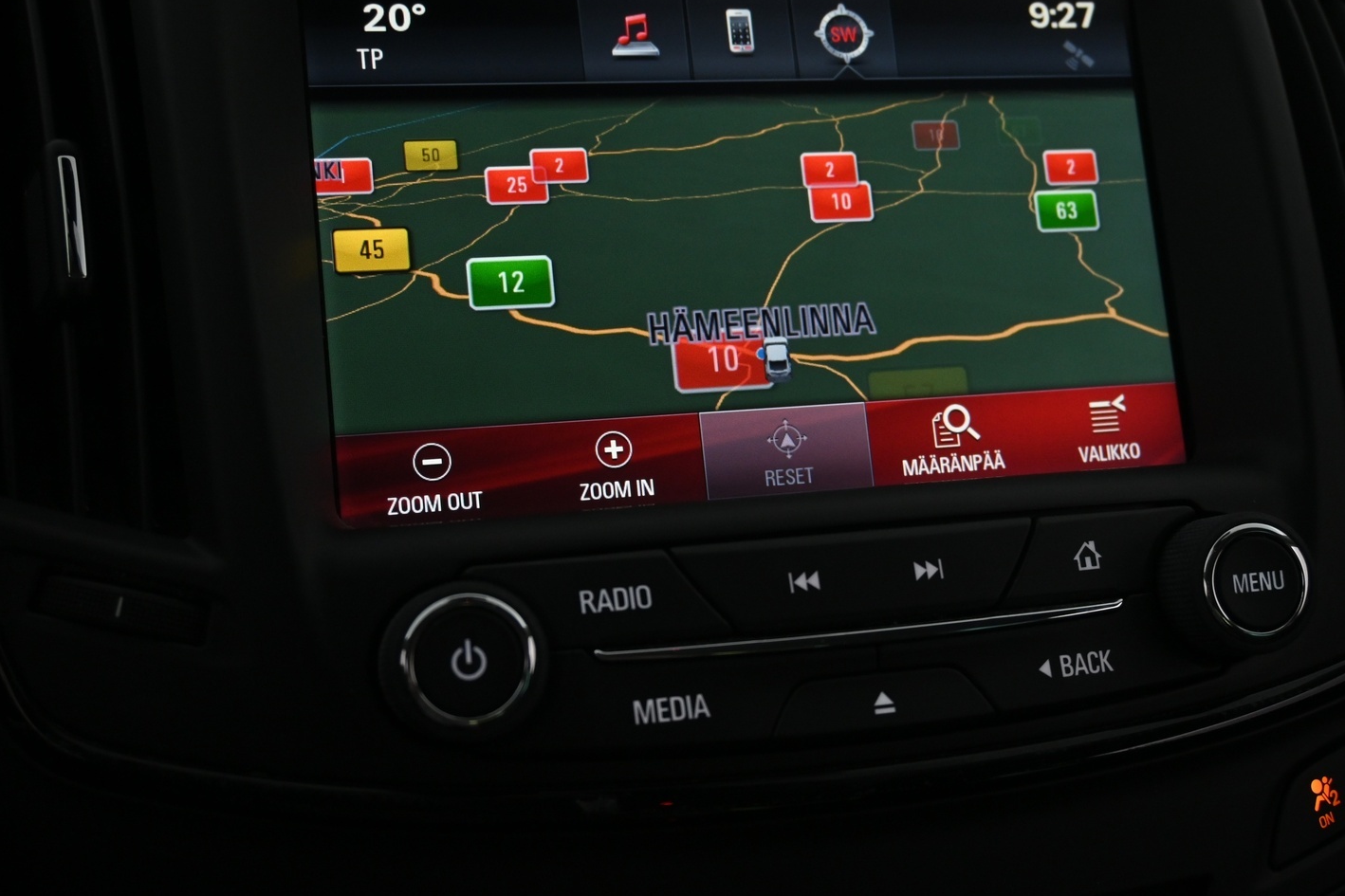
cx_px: 765
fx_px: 1793
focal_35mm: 48
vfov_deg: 28.1
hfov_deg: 41.0
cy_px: 411
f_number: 4.5
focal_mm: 28
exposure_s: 1/50
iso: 1000
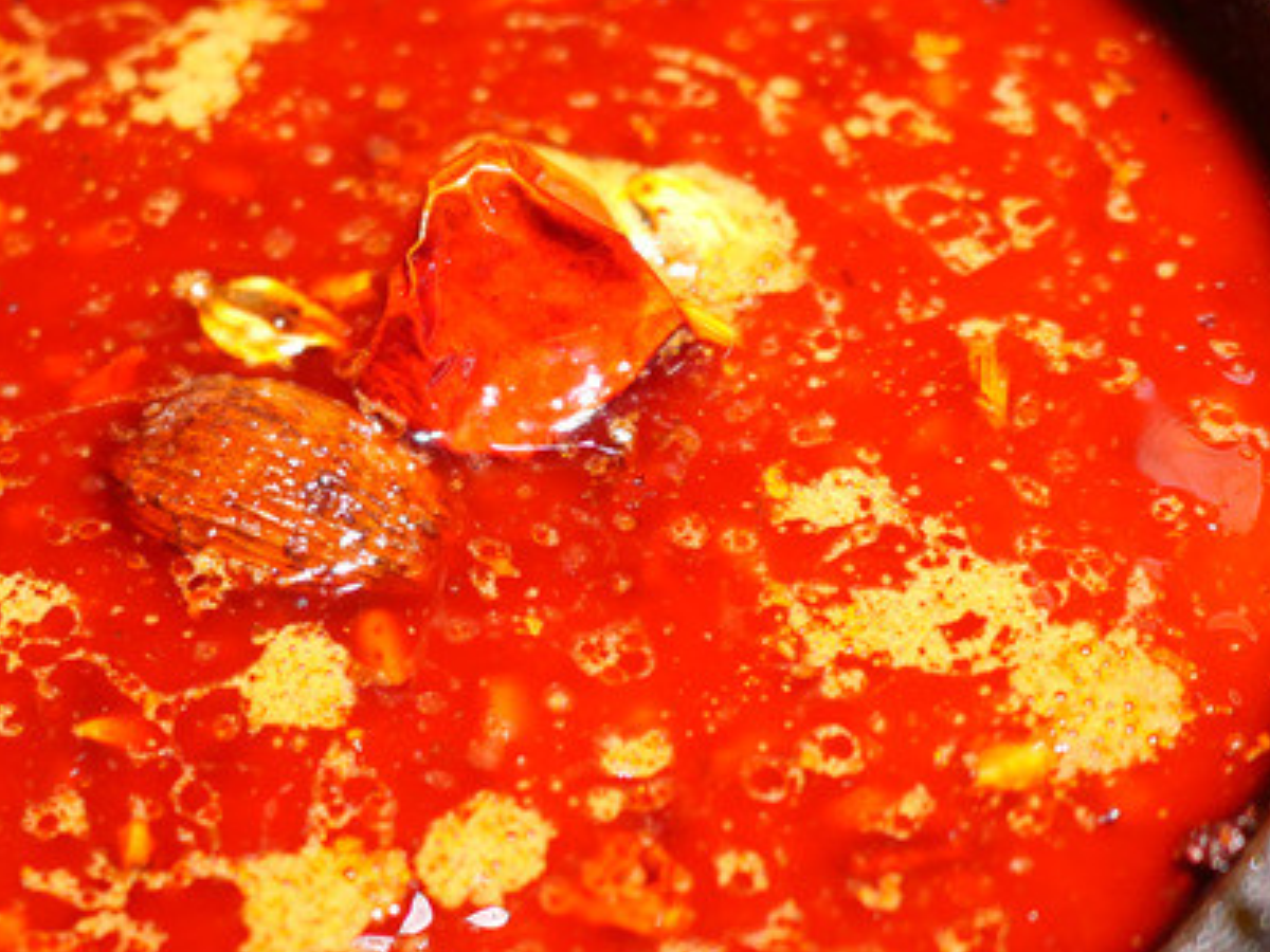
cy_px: 593
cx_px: 337
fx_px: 2752
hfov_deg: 25.7
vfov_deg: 19.6
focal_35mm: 75
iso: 800
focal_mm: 15
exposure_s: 1/60
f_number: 1.7
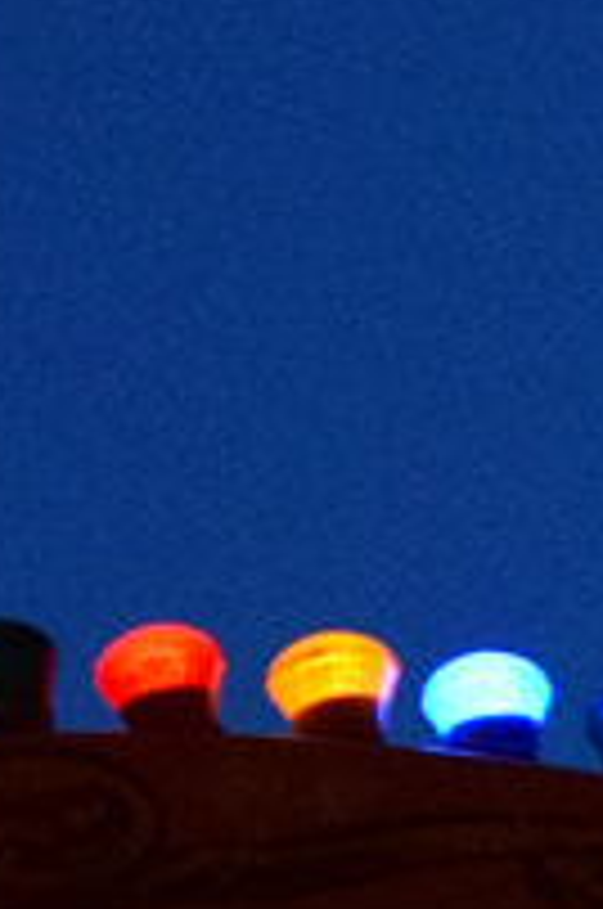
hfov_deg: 2.1
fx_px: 16512
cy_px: 2412
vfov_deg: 3.1
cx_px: 2117
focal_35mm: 655
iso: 3200
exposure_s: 1/30
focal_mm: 55
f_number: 5.6
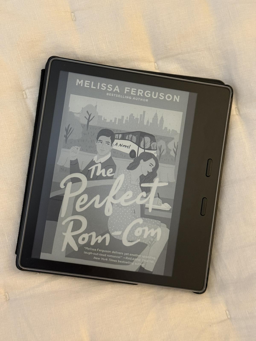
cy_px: 170
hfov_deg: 30.3
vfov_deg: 39.7
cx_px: 128
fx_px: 473
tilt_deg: -82.8
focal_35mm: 48
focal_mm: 6.76
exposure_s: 1/40
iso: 500
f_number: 1.78
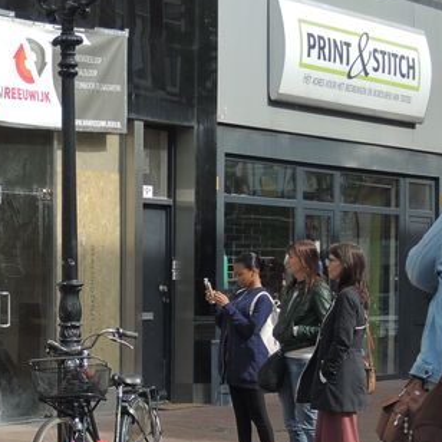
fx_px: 1575
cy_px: 290
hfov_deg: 15.6
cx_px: -32
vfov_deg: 15.9
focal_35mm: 109
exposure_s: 1/200
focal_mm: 8.2
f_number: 2.2
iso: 80
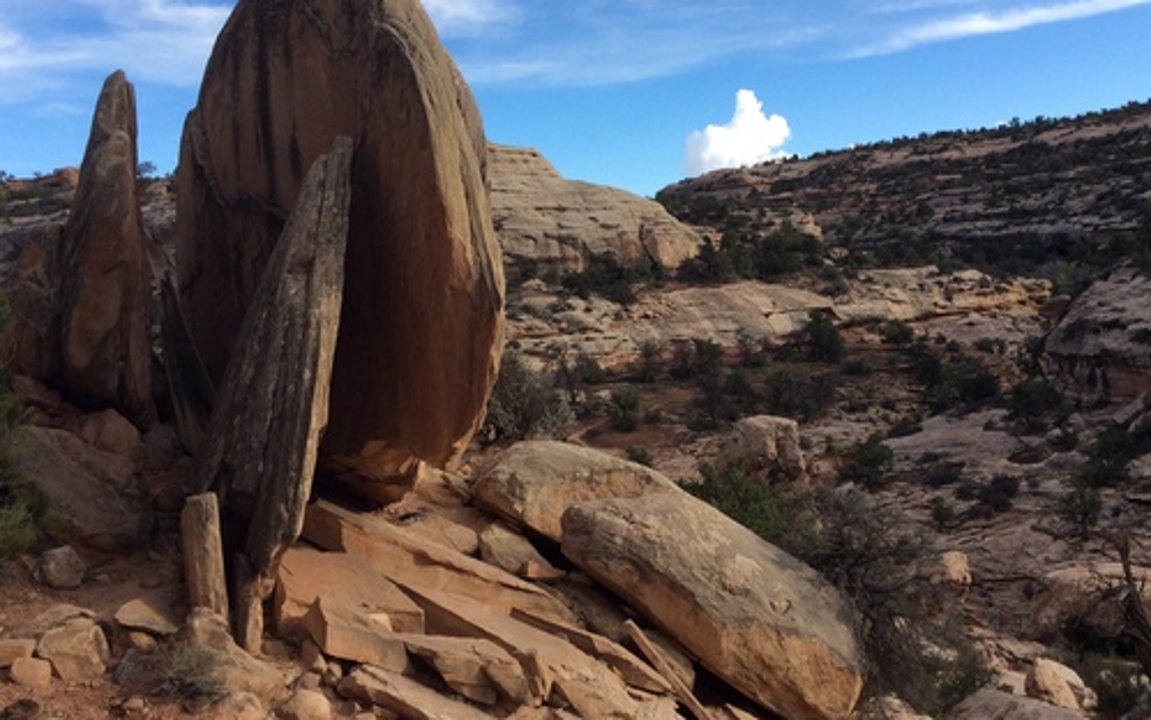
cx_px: 593
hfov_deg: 51.5
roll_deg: +5.9
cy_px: 321
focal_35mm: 38
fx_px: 1192
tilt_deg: +0.0
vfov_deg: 33.6
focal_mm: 3.3
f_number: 2.4
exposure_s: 1/880
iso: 32
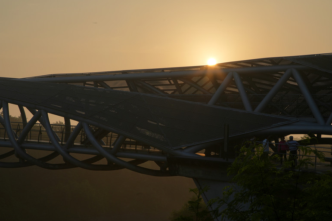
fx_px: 793
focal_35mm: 86
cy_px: 110
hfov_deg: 23.6
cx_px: 166
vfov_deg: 15.9
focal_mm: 85
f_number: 11
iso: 100
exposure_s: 1/200
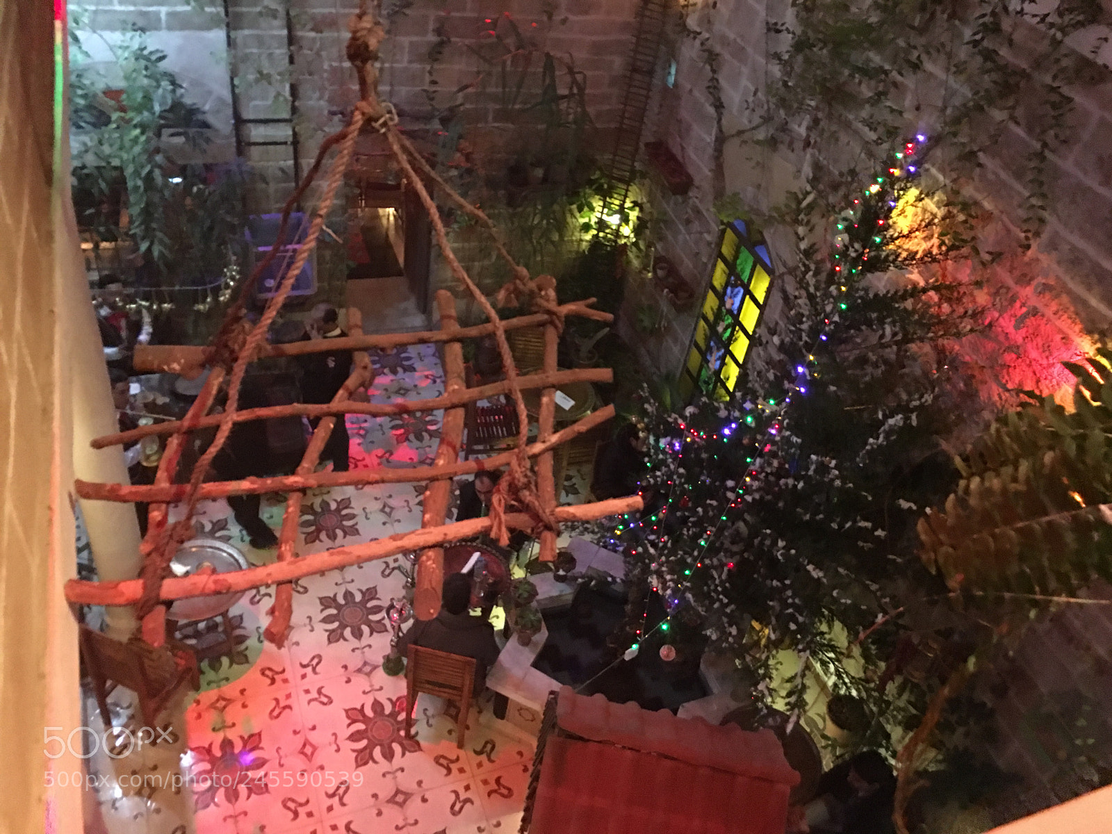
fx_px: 932
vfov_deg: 48.2
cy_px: 417
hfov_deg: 61.7
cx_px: 556
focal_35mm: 29
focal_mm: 4.15
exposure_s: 1/4
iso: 250
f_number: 2.2
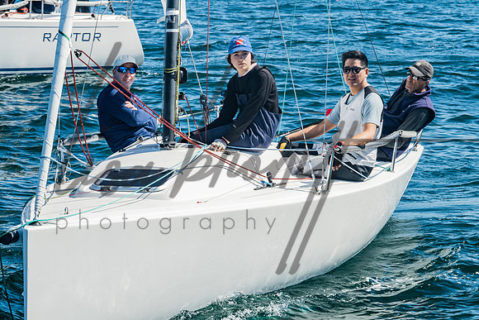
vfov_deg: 8.8
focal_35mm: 156
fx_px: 2082
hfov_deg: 13.1
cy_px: 72
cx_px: 304
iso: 400
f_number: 10
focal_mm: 93
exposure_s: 1/250
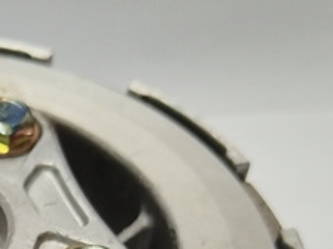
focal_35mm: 93
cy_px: 394
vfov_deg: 14.6
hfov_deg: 19.7
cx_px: -76
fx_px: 895
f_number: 1.9
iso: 1510
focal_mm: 4.95
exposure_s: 1/100
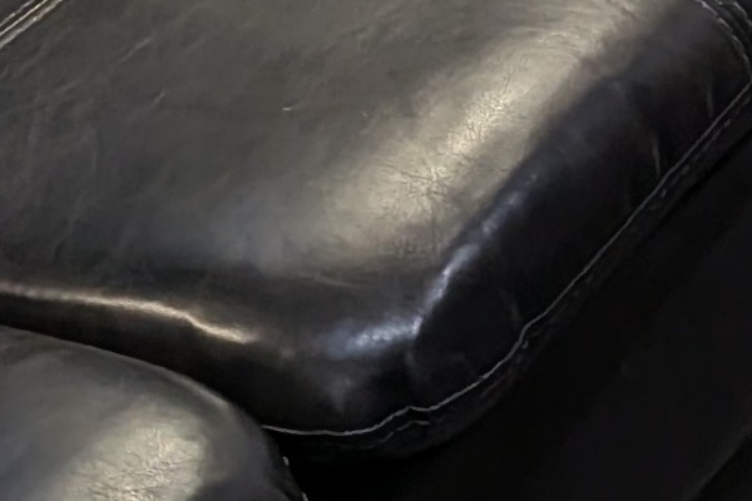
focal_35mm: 170
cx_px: 518
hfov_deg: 12.1
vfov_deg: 7.1
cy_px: -1032
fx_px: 3551
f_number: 1.85
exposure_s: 1/240
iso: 421
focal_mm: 6.81
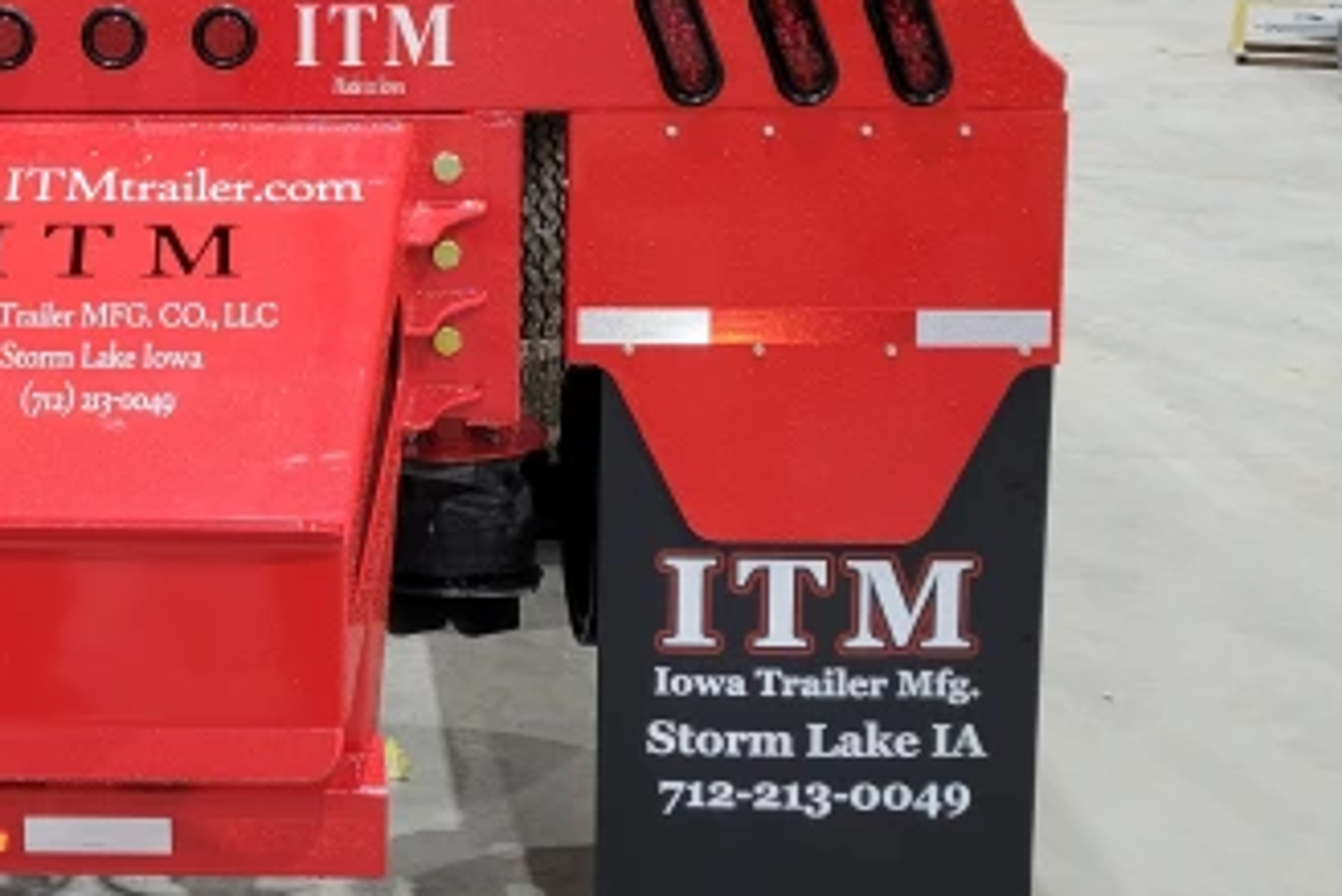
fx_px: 2461
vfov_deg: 20.2
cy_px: 57
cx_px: 180
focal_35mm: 66
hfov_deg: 29.5
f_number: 1.8
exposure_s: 1/60
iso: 200
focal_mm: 5.4
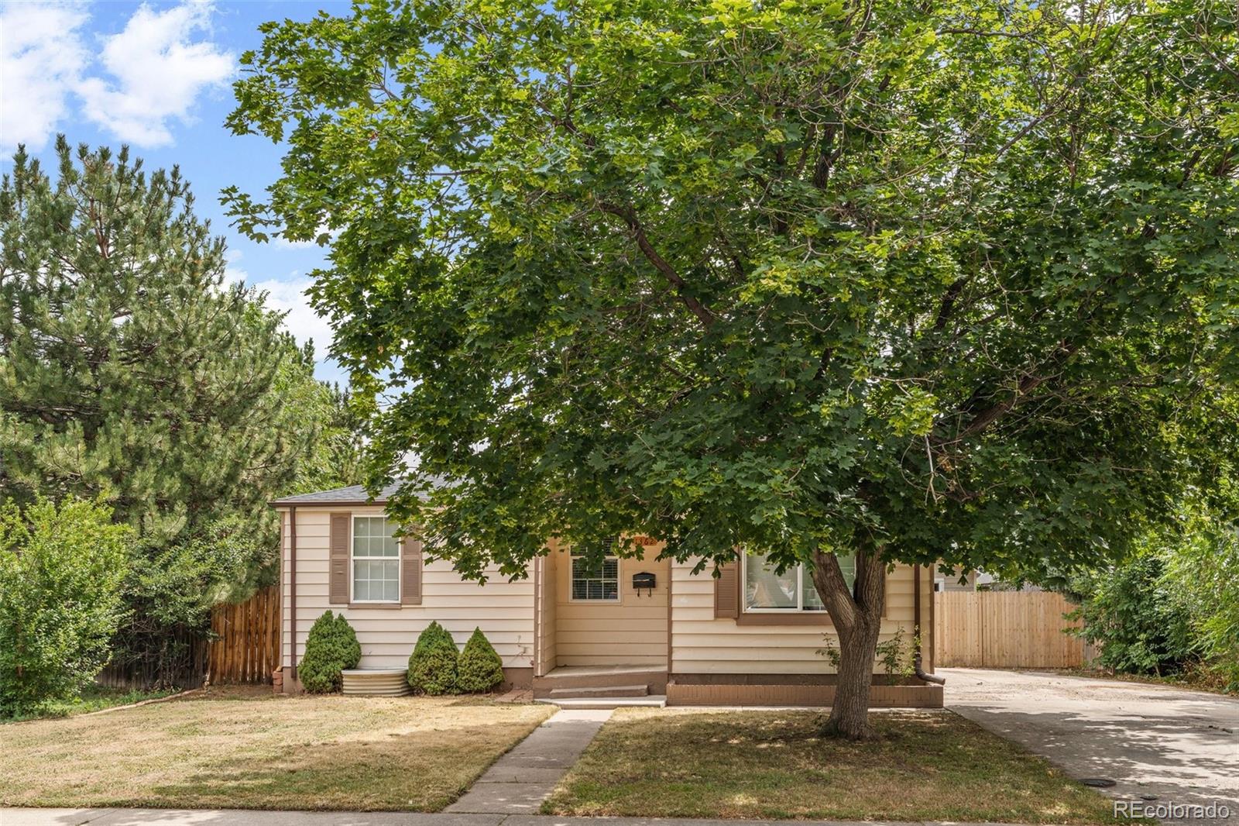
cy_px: 413
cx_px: 620
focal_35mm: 32
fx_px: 1101
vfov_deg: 41.1
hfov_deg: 58.7
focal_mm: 32
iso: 640
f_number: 11
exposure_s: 1/40
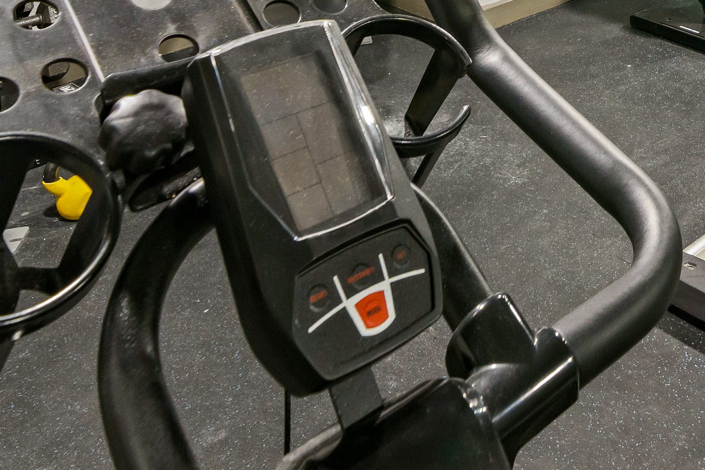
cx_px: 717
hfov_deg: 35.0
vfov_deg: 23.7
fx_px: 998
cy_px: -118
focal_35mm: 51
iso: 800
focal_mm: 12
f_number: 6.7
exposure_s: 1
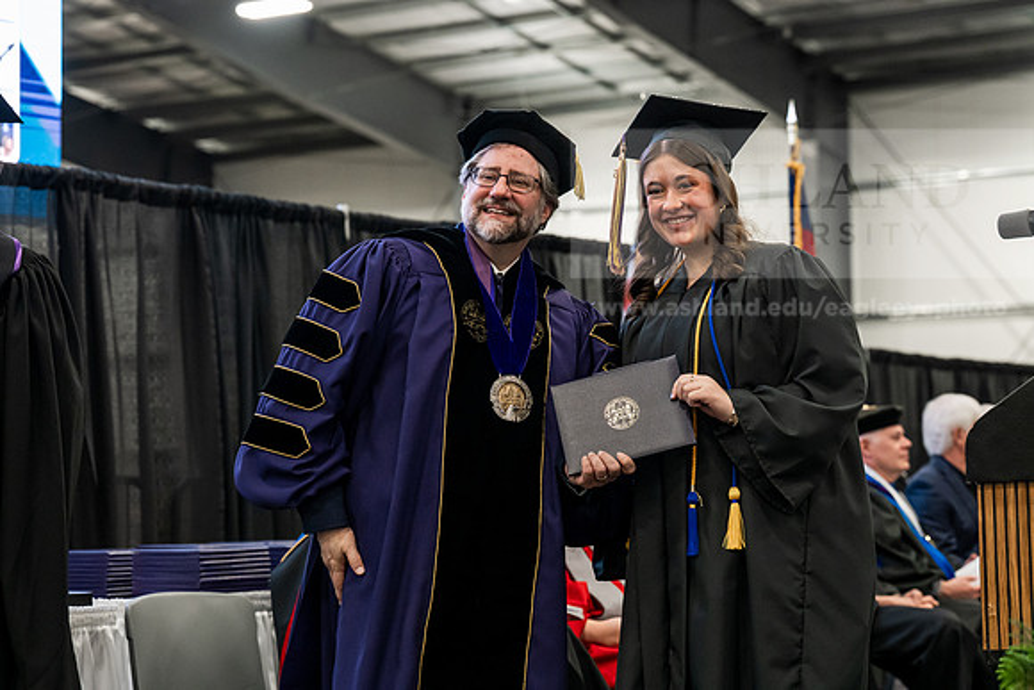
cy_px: 345
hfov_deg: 23.9
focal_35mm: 85
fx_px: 2442
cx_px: 517
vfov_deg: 16.1
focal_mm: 85
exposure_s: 1/200
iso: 4000
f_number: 4.5
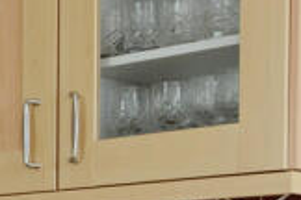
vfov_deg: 9.2
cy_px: 301
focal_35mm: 146
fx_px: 1221
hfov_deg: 13.5
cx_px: -108
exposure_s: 1/13
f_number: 10
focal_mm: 24
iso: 200
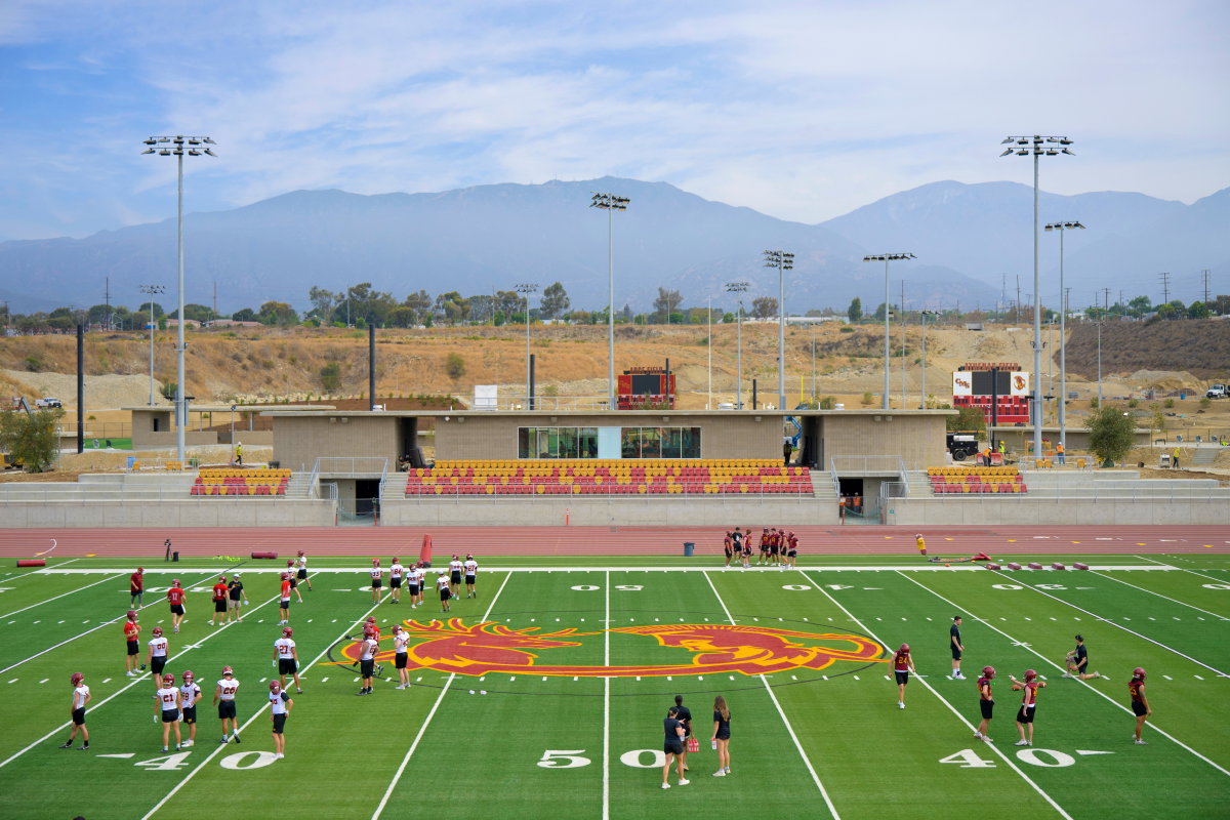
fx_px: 1606
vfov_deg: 28.6
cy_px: 410
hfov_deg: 41.9
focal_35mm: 47
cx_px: 615
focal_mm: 47
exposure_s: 1/5000
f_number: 2.2
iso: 200
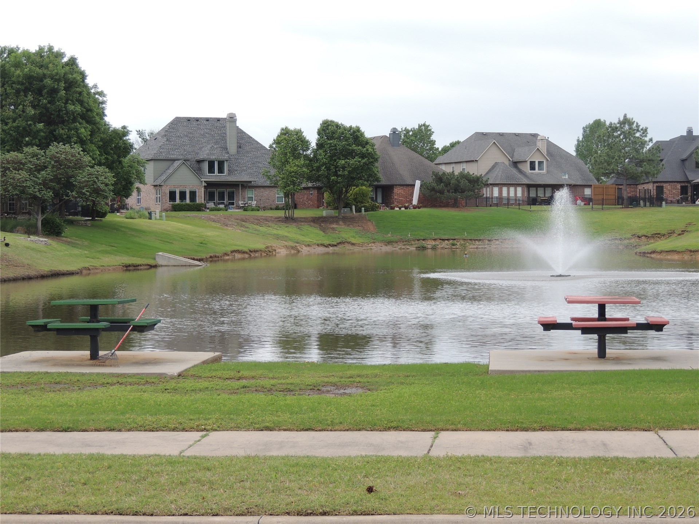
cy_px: 262
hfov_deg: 26.0
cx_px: 350
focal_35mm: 75
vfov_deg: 19.6
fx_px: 1514
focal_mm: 13.3
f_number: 3.9
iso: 100
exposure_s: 1/400
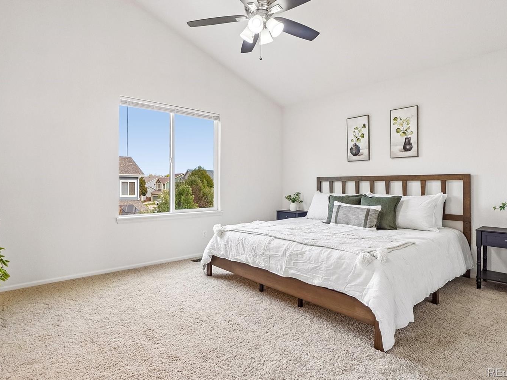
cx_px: 249
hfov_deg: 91.0
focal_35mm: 17
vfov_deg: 74.7
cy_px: 181
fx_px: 249
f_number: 8
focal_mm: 10
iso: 250
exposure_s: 1/30
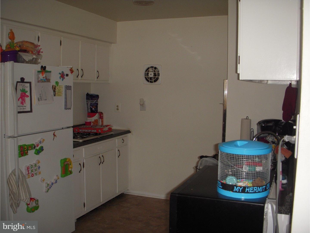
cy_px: 116
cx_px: 155
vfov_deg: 37.7
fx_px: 340
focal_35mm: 38
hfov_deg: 49.0
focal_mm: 6.3
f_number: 3.3
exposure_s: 1/30
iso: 100
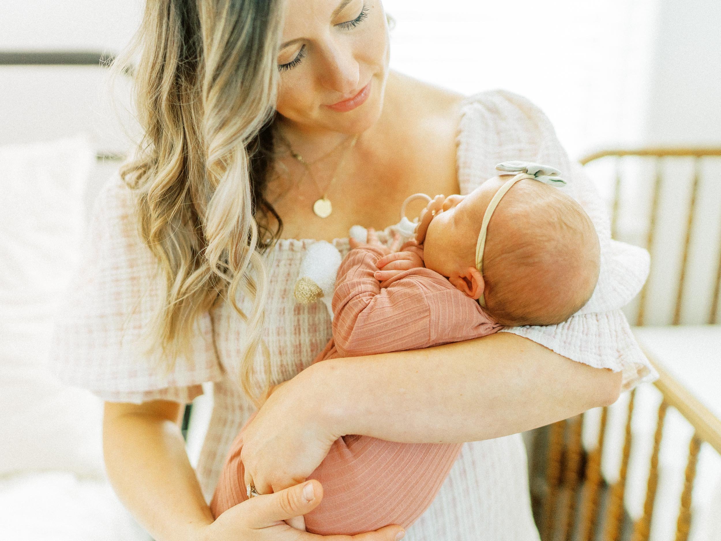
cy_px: 270
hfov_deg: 49.1
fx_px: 789
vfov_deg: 37.9
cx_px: 379
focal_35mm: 38
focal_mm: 35
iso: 1000
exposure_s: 1/2000
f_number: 1.6
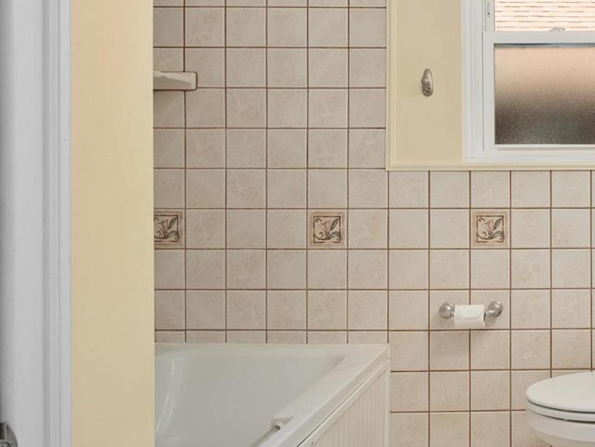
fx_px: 585
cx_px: 573
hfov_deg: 46.6
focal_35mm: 34
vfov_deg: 41.7
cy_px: 185
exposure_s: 1/8
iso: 400
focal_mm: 9
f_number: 8
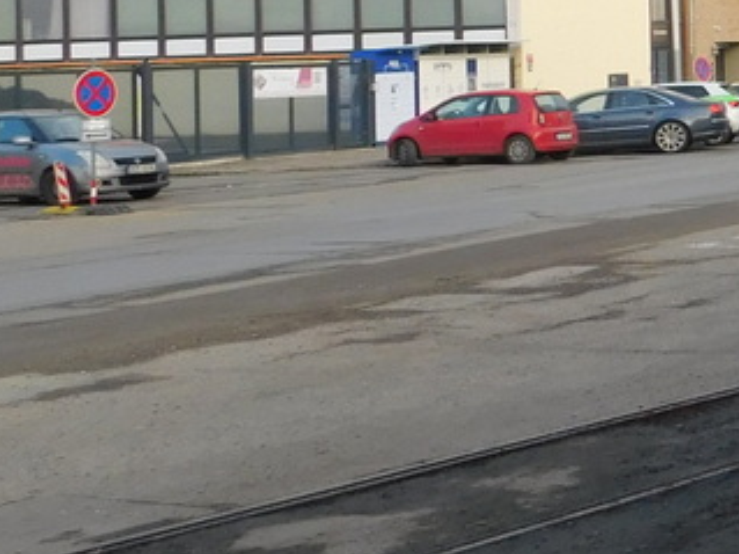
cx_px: 1300
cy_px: -21
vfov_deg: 15.4
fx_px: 2006
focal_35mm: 94
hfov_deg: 17.3
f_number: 3.1
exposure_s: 1/250
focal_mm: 4.5
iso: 125
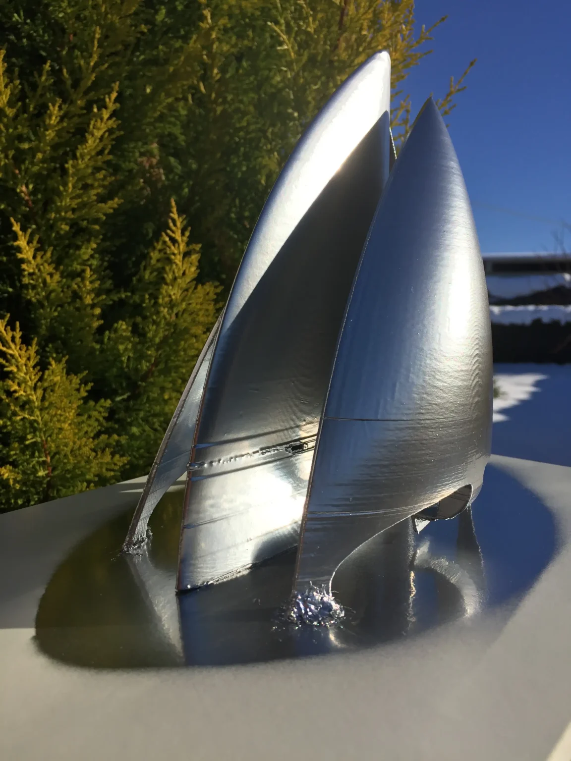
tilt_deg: -4.7
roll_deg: -1.1
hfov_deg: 48.2
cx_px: 286
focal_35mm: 29
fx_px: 638
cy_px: 380
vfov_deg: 61.7
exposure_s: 1/4405
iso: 32
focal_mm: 4.15
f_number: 2.2
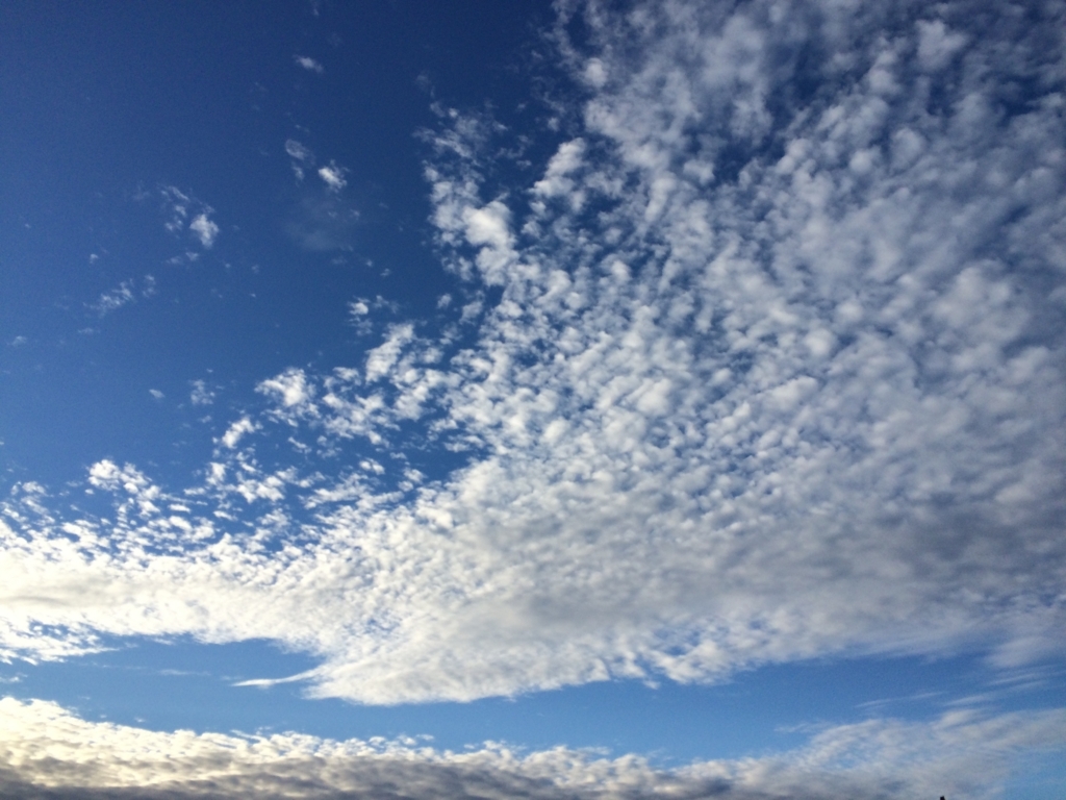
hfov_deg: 61.7
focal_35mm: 29
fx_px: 893
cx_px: 533
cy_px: 400
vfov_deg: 48.2
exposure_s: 1/2283
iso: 32
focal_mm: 4.15
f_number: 2.2
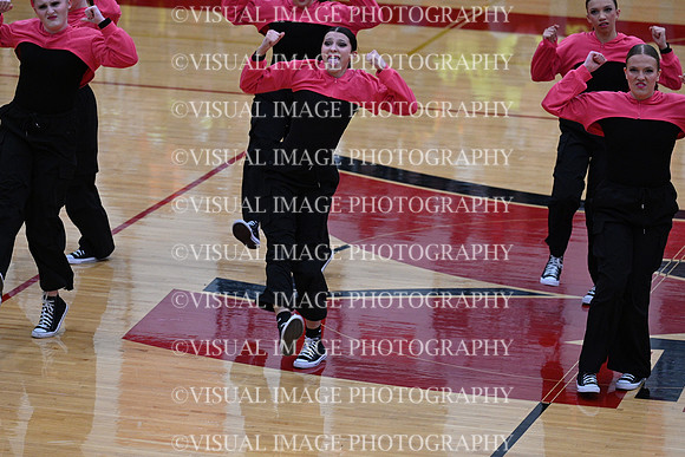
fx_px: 3426
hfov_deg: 11.4
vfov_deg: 7.6
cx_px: 342
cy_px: 228
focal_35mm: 180
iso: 4000
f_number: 4
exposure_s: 1/400
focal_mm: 180
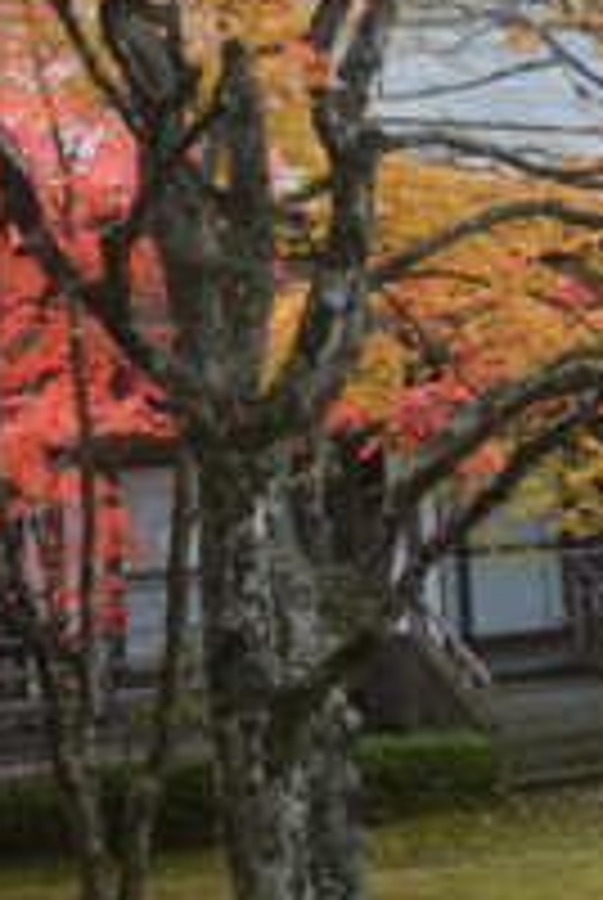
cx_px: 639
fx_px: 1853
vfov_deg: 27.1
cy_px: 279
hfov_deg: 17.9
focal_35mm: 74
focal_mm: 22
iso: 200
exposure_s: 1/160
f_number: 6.3
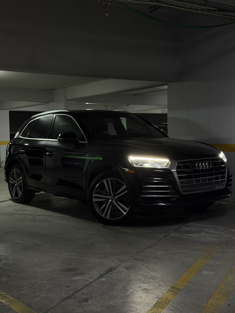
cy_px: 156
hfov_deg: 30.3
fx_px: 434
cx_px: 118
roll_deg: +0.9
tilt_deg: -3.5
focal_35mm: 48
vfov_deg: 39.7
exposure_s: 1/33
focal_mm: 6.76
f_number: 1.78
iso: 320
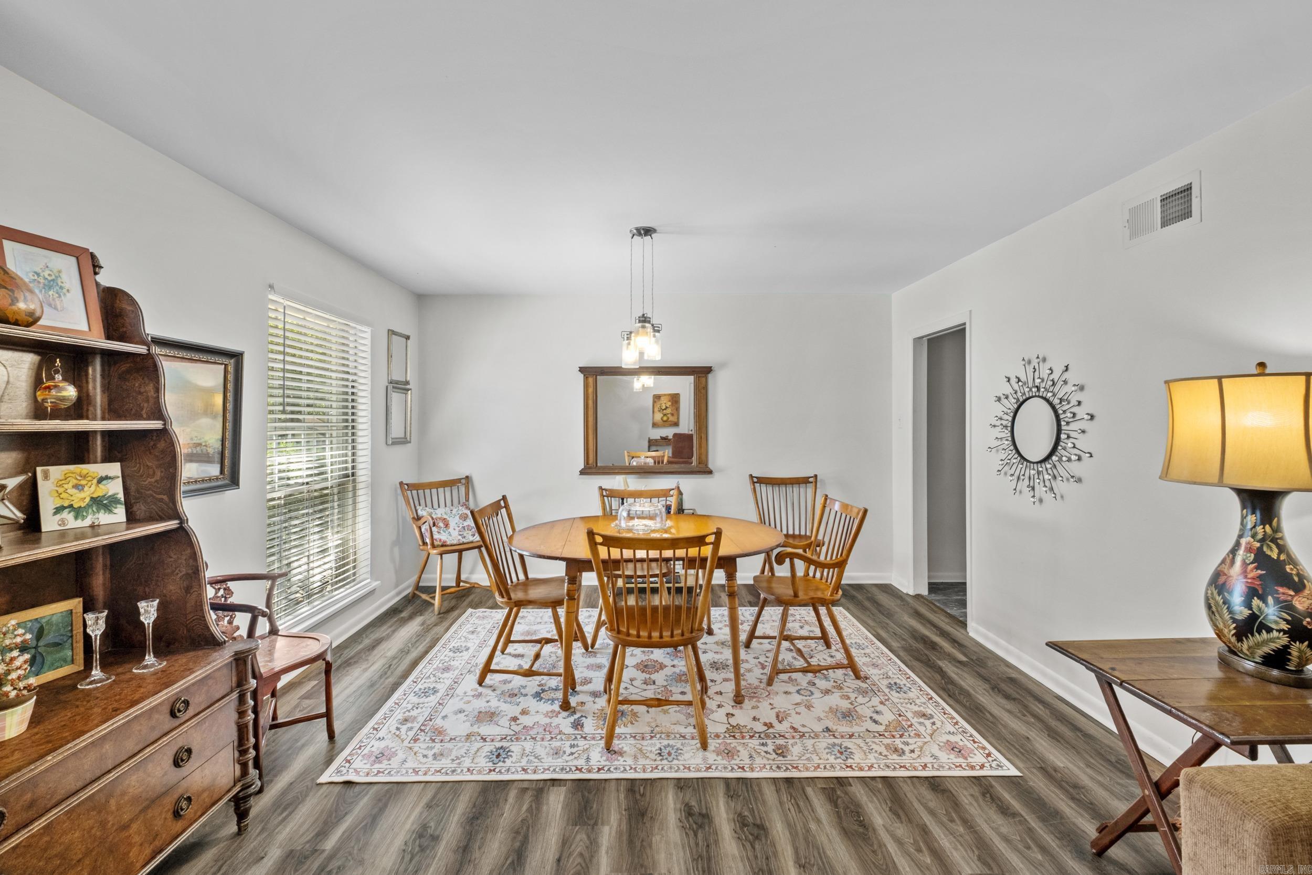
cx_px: 656
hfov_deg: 100.4
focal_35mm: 15
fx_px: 547
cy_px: 438
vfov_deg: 77.3
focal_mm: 10
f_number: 7.1
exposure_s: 1/2.5
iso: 400
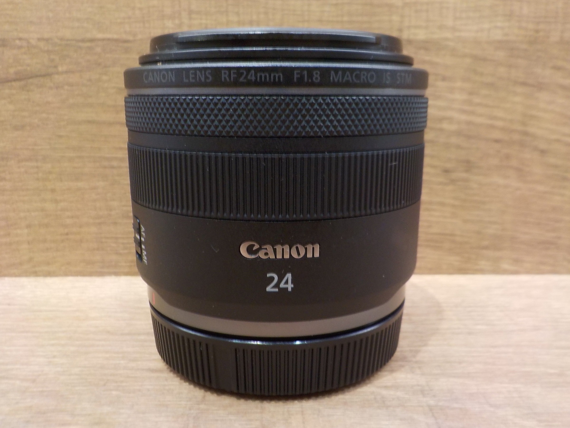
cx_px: 285
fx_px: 494
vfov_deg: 46.8
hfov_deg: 60.0
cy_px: 214
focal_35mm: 30
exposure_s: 1/30
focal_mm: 4.1
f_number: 3.3
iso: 180
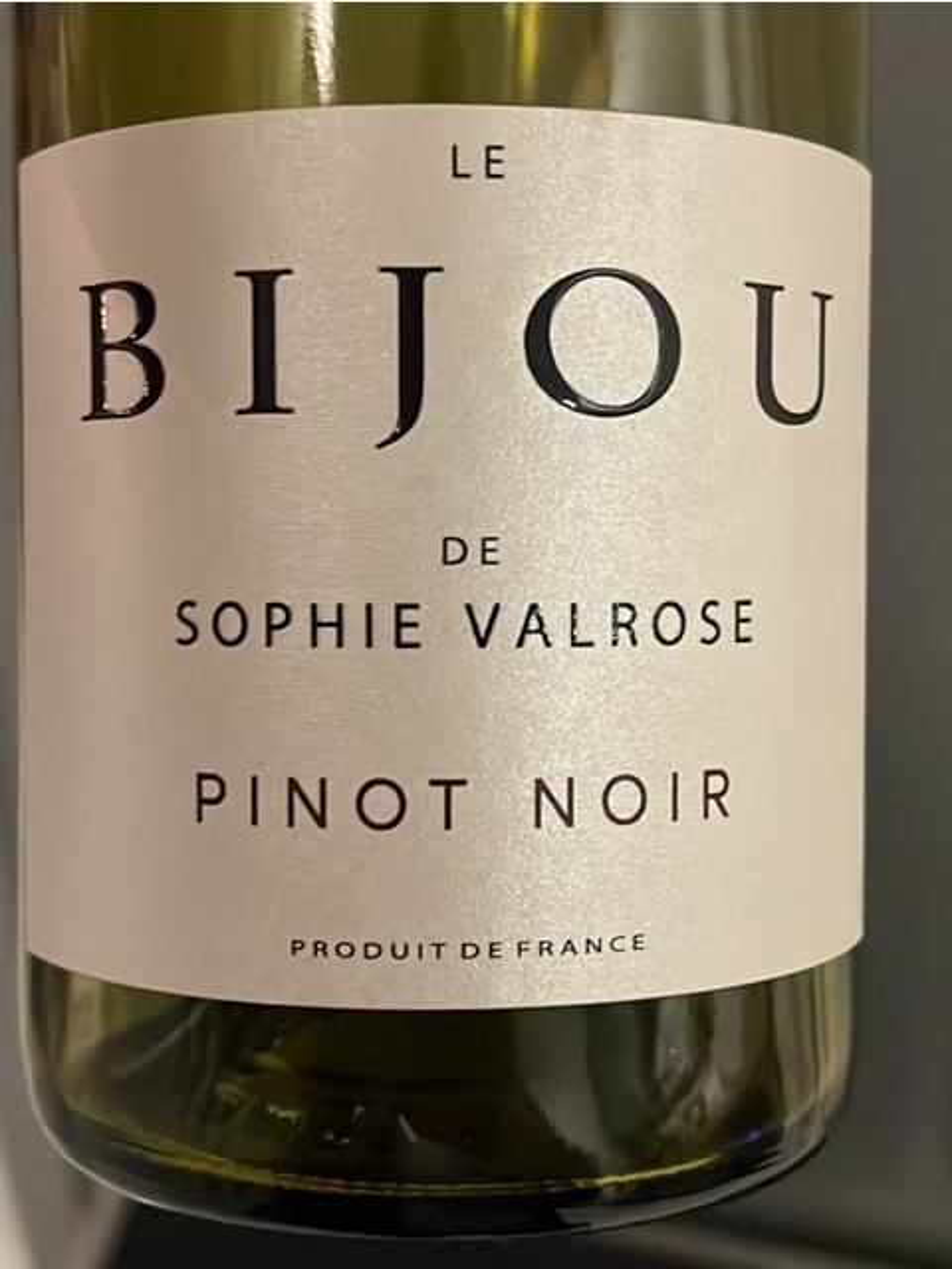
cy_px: 634
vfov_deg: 65.3
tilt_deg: -46.0
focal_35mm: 27
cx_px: 476
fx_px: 990
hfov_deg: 51.4
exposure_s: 1/50
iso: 800
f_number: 1.6
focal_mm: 5.1
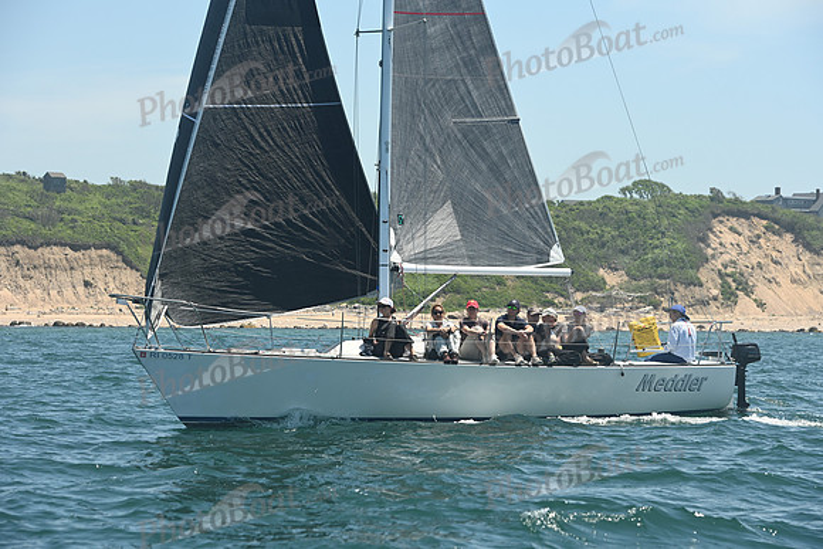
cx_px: 412
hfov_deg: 16.4
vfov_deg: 11.0
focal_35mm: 125
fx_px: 2858
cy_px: 274
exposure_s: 1/1000
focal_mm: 125
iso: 320
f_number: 7.1
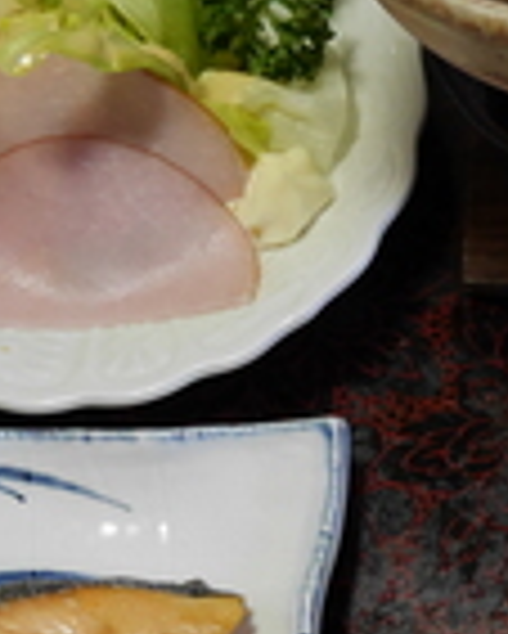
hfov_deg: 11.7
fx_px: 2347
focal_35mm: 125
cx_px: 827
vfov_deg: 15.2
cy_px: 569
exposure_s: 1/60
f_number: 3.8
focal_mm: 15
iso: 1600
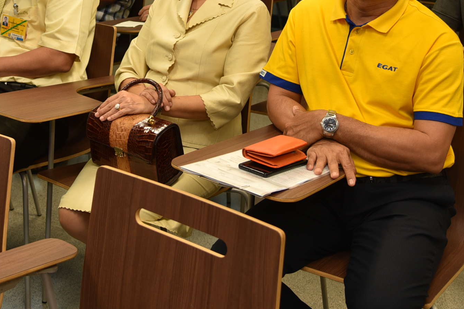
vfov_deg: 19.6
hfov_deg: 29.7
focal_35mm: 67
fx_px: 864
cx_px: 134
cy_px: -13
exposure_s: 1/25
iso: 125
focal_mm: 30
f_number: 4
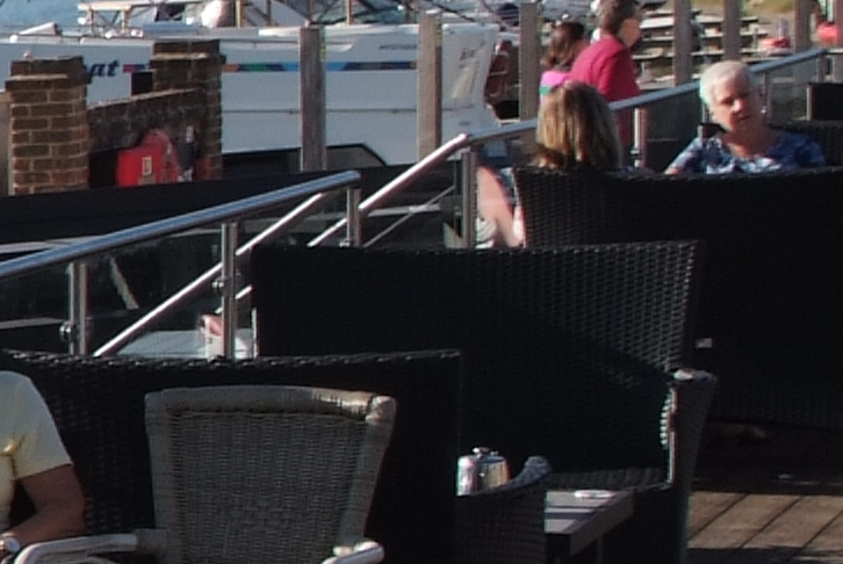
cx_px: -1152
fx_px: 3986
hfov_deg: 10.5
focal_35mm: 170
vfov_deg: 8.0
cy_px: 651
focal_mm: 19
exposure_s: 1/125
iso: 200
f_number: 11
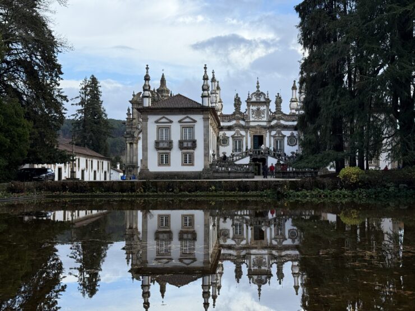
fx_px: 575
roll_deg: +0.3
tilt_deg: +2.7
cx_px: 208
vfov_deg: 30.3
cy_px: 156
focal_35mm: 48
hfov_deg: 39.7
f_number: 1.78
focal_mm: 6.76
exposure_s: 1/1429
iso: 100
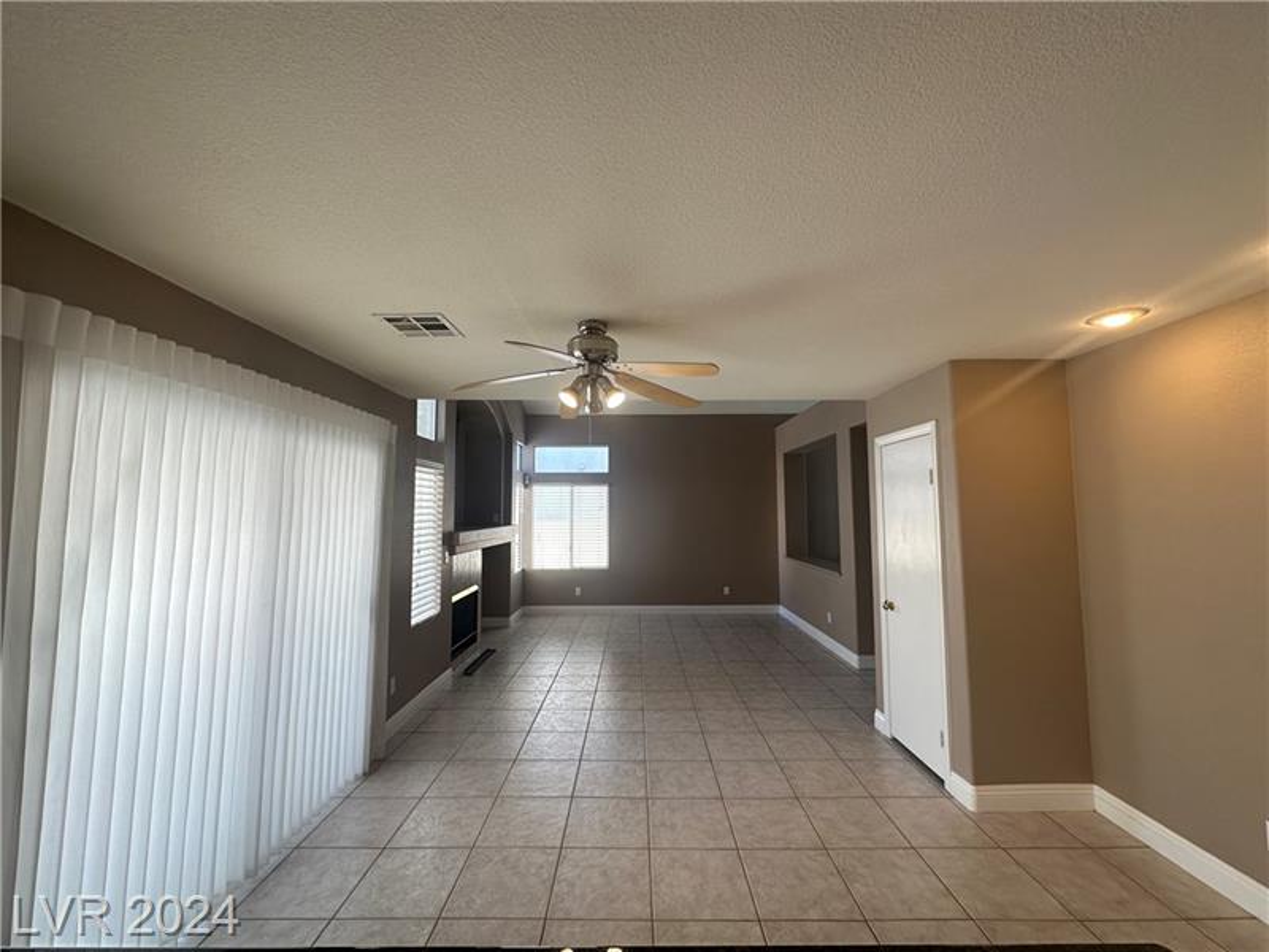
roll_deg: -0.5
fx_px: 513
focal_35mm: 14
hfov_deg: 102.1
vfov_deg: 85.7
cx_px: 634
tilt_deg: +3.6
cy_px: 476
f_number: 2.2
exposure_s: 1/120
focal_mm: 2.22
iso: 64
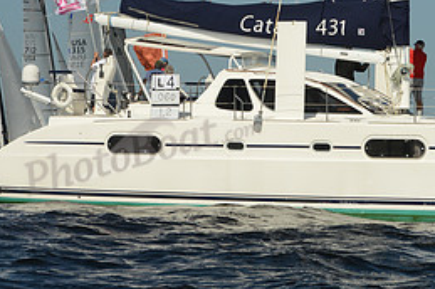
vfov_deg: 8.7
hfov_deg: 13.0
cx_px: 349
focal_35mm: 157
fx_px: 1895
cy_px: 41
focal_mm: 70
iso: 250
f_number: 11
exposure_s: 1/1000
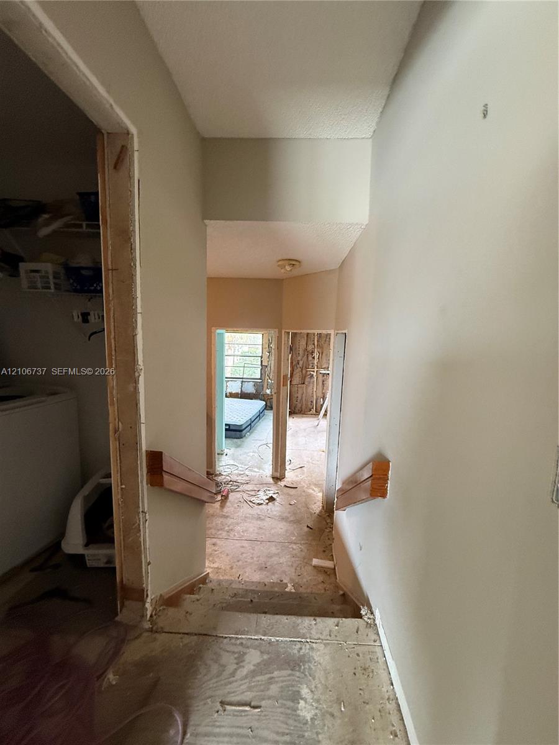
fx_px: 301
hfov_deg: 85.7
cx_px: 280
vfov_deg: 102.1
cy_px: 372
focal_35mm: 14
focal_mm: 2.22
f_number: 2.2
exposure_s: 1/60
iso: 320
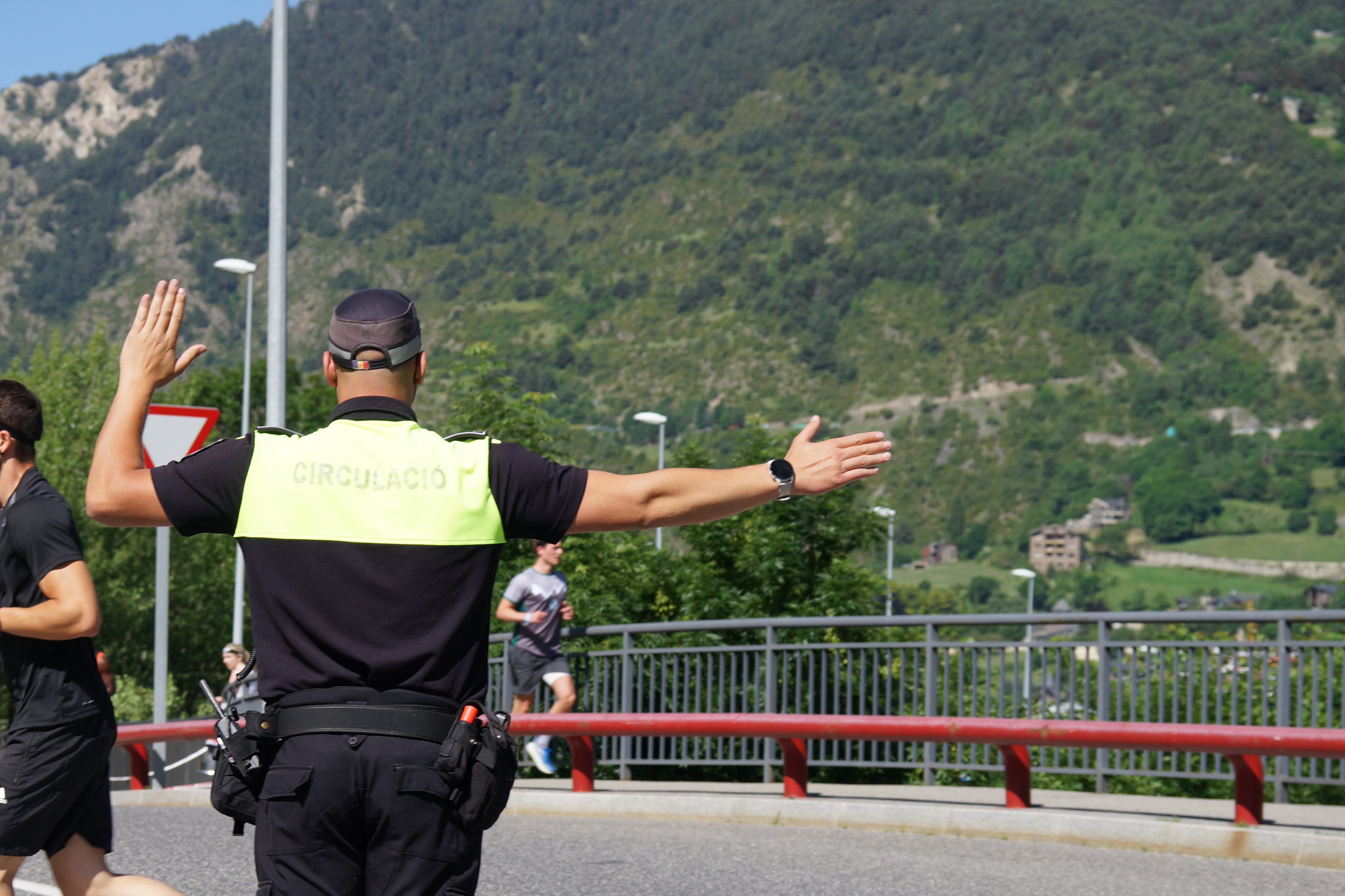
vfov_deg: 13.4
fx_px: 3810
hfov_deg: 20.0
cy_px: 618
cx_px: 488
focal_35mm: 102
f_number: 8
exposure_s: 1/250
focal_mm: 70
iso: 100
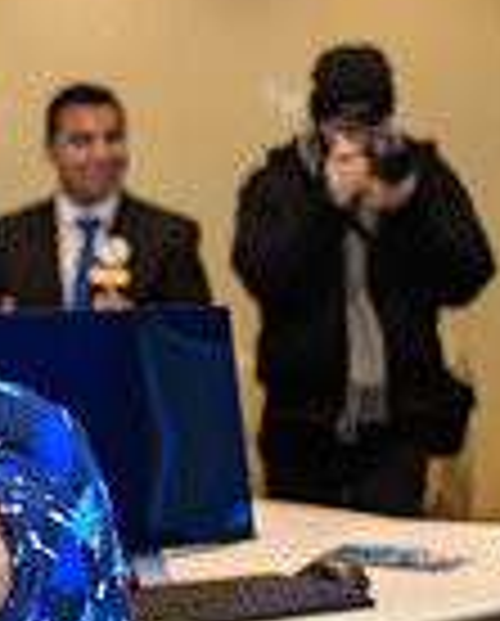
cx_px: -333
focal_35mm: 173
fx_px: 3190
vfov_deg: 11.1
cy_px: 367
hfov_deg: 8.7
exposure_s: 1/125
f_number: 3.2
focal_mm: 44
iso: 400
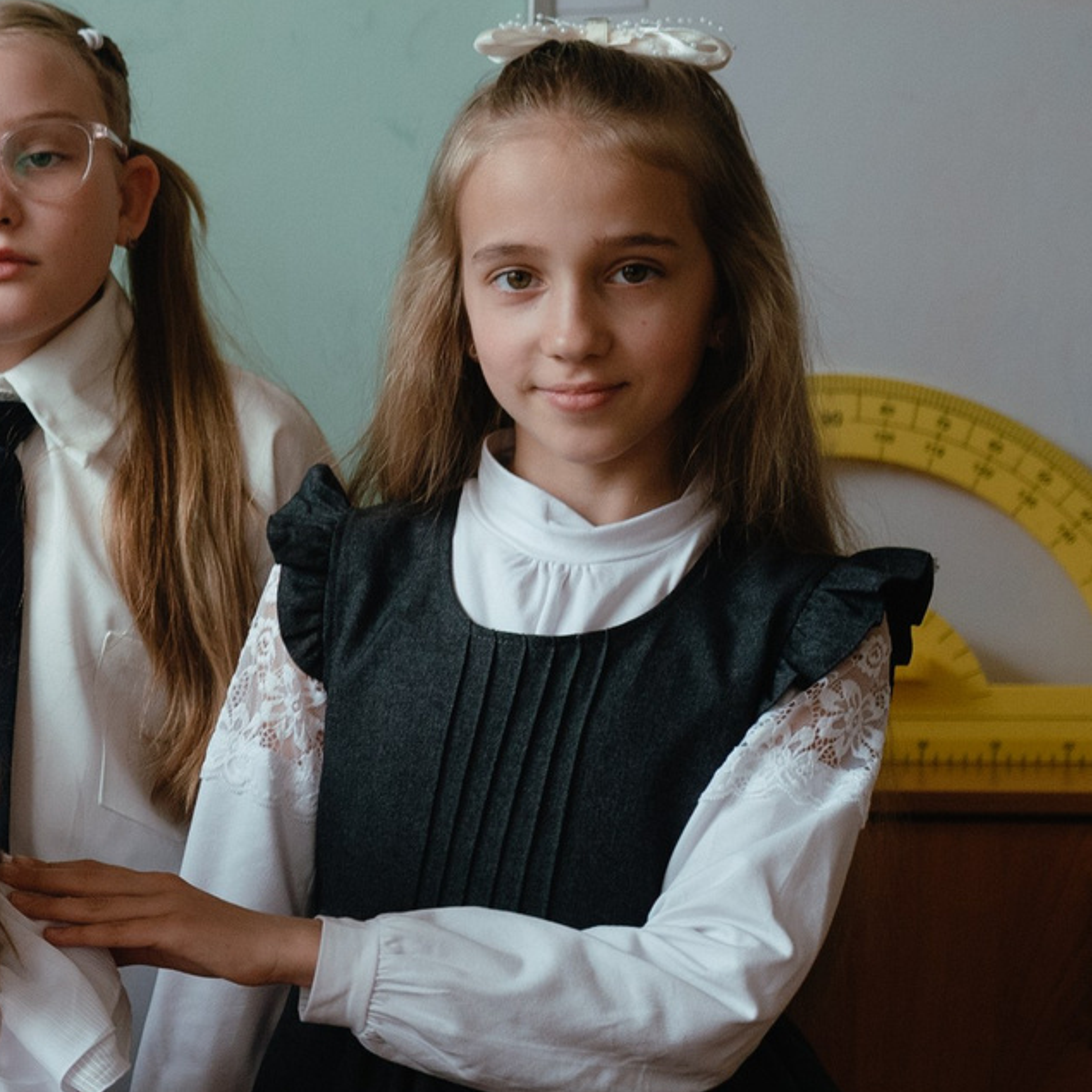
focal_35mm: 120
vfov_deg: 14.5
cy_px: 544
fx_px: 4283
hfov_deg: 13.0
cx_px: -958
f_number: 3.5
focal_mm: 35
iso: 400
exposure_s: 1/200
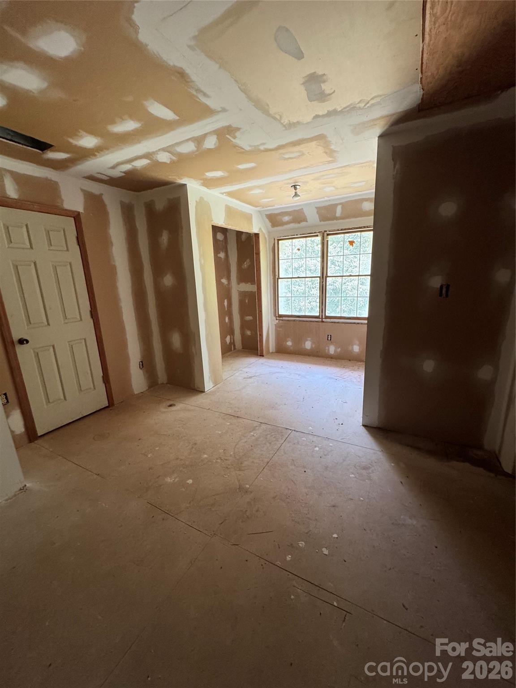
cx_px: 258
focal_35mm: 14
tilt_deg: -14.0
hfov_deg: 85.7
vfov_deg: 102.1
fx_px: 278
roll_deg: +3.7
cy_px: 344
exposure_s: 1/99
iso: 320
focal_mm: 2.22
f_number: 2.2
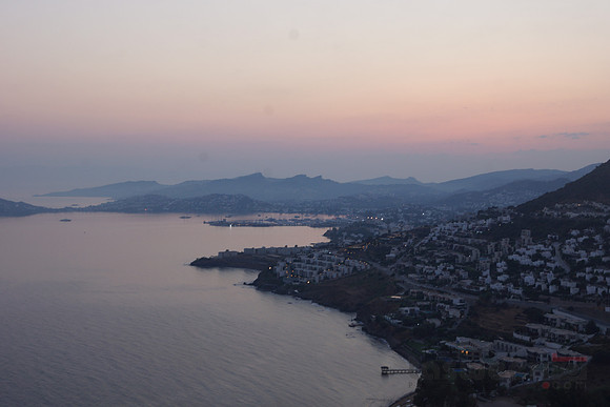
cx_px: 305
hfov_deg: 43.6
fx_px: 763
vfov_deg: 29.9
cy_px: 204
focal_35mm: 45
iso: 125
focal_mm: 30
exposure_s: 1/5
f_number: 9
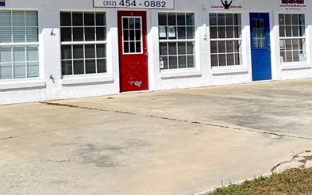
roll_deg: +2.1
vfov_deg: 18.6
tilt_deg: +2.6
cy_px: 17
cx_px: 183
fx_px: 587
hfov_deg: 29.7
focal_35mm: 69
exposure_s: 1/7407
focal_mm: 5.1
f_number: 1.6
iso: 32
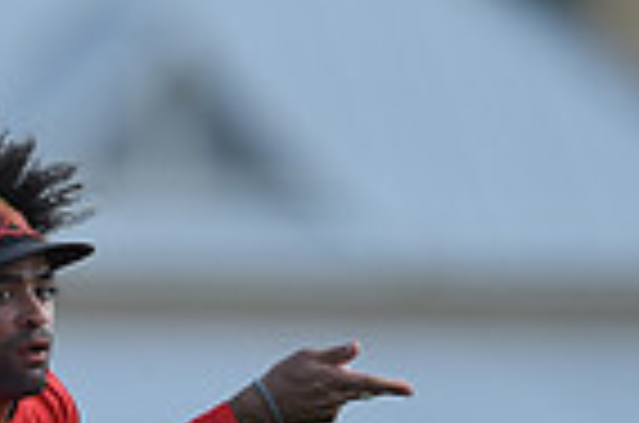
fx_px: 29027
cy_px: 657
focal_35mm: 1639
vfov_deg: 0.8
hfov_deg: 1.3
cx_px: -40
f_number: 2.8
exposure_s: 1/1000
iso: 100
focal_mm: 400
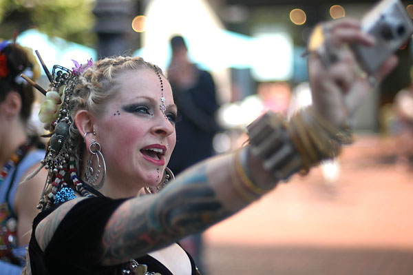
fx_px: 860
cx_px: 206
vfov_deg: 18.2
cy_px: 138
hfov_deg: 27.0
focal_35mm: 75
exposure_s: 1/1500
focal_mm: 50
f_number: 1.4
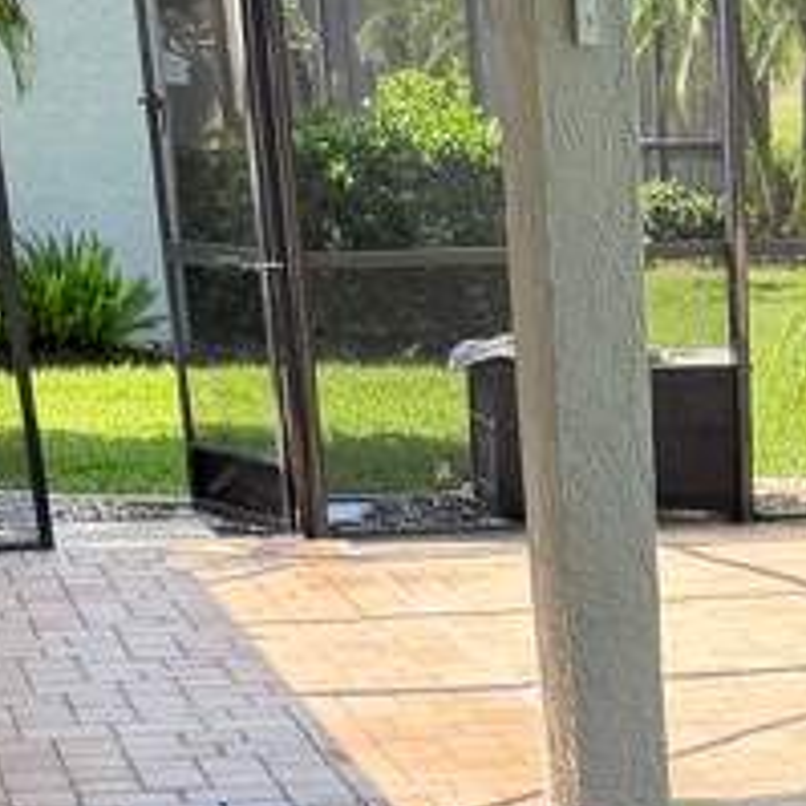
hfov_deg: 15.6
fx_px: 2871
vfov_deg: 13.3
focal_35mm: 109
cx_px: 879
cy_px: 1705
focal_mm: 6.76
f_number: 1.78
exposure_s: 1/504
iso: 80
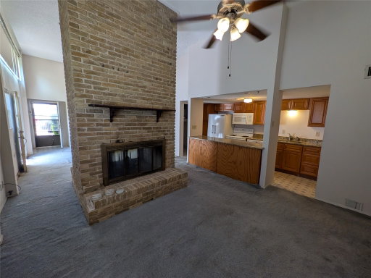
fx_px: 139
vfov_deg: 89.9
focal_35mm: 13
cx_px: 186
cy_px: 139
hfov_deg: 106.2
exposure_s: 1/60
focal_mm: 1.54
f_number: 2.2
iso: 96
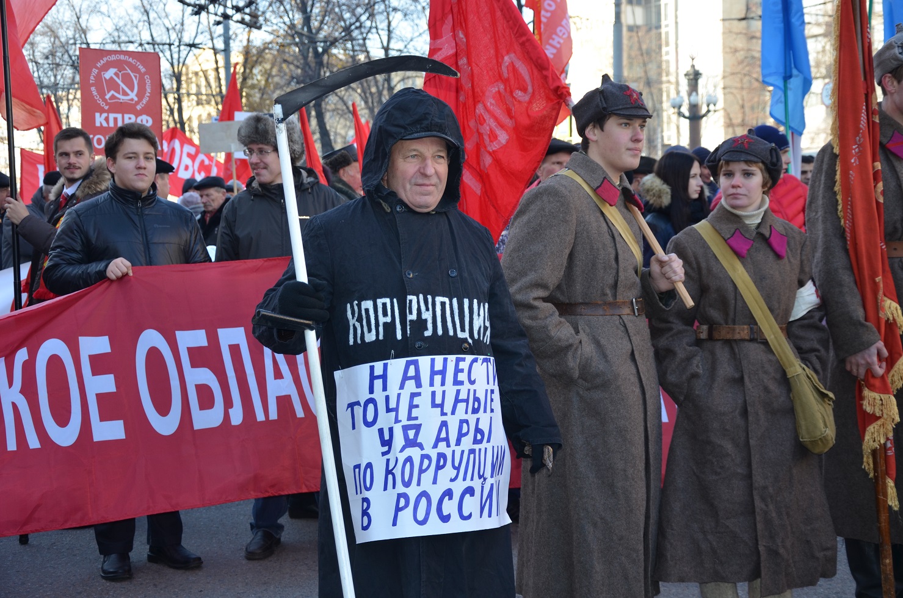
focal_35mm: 57
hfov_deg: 35.1
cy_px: 299
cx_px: 452
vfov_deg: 23.7
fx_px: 1427
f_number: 4.5
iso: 200
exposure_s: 1/160
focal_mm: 38
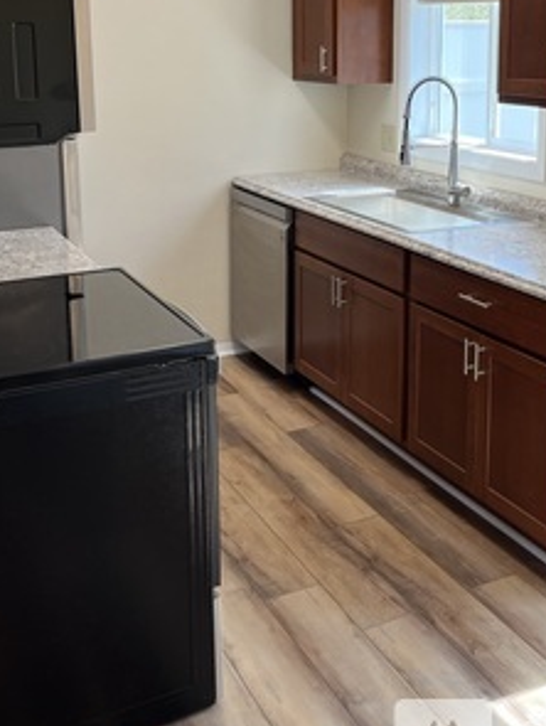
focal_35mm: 44
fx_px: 923
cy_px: 182
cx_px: 331
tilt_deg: -8.8
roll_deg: +1.8
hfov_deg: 32.8
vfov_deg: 41.6
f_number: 1.6
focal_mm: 5.1
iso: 40
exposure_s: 1/120
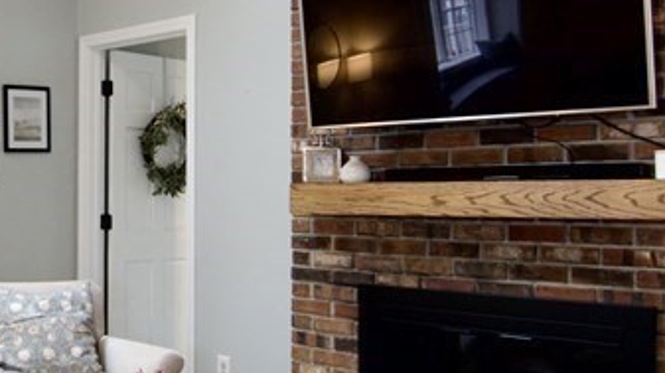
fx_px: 927
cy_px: 200
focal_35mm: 53
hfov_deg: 37.0
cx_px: 67
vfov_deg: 22.7
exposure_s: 1/15
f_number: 7.1
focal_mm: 11
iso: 400
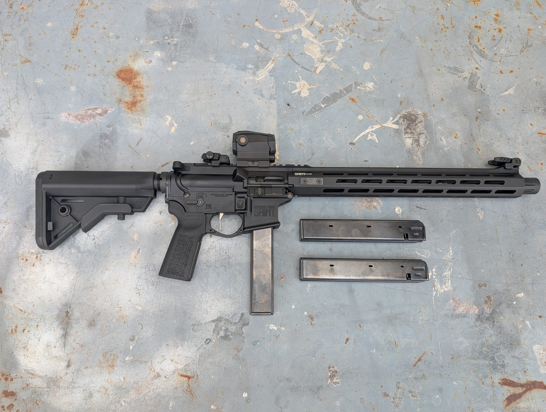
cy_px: 206
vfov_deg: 56.9
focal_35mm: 24
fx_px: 379
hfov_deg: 71.5
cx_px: 273
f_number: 1.68
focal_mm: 6.9
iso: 36
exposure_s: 1/286
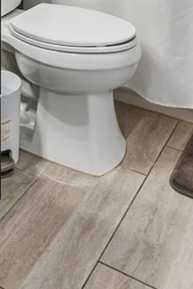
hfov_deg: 23.7
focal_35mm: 56
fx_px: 450
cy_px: -118
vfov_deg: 27.5
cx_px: 27
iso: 100
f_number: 7.1
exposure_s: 1/5
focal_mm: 10
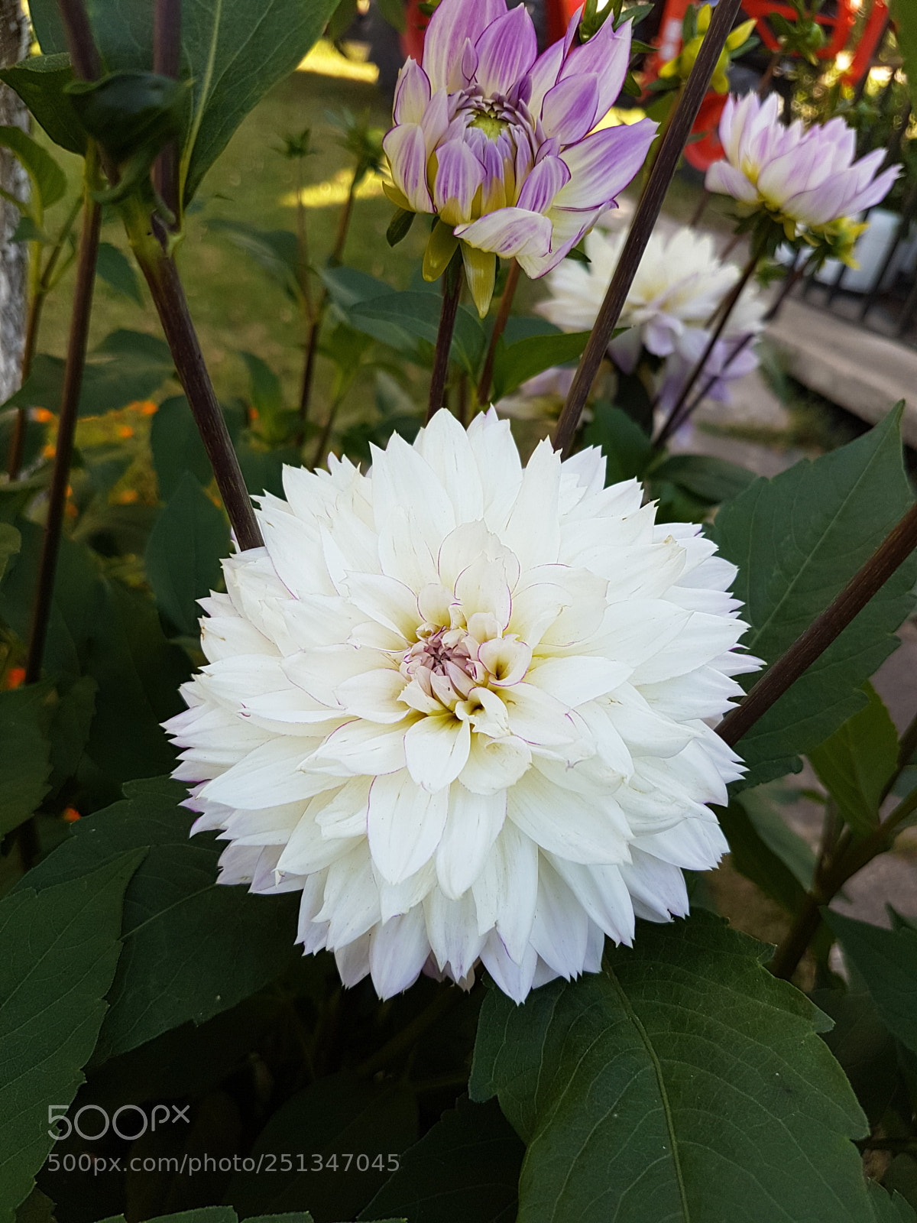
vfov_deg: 67.3
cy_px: 612
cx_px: 458
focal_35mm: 26
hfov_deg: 53.1
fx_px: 918
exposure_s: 1/211
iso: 40
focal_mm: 4.2
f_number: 1.7
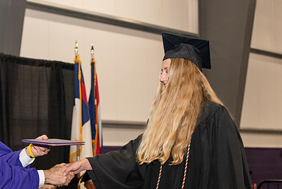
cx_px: 93
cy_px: 129
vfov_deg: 12.9
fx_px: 831
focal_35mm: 106
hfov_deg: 19.2
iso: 2000
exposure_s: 1/200
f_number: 5
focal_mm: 70
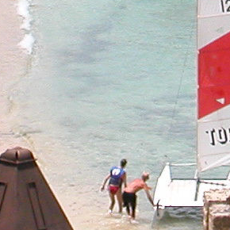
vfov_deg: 3.2
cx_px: 324
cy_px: -164
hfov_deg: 3.2
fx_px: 4074
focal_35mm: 542
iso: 100
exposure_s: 1/528
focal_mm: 16.8
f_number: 4.8
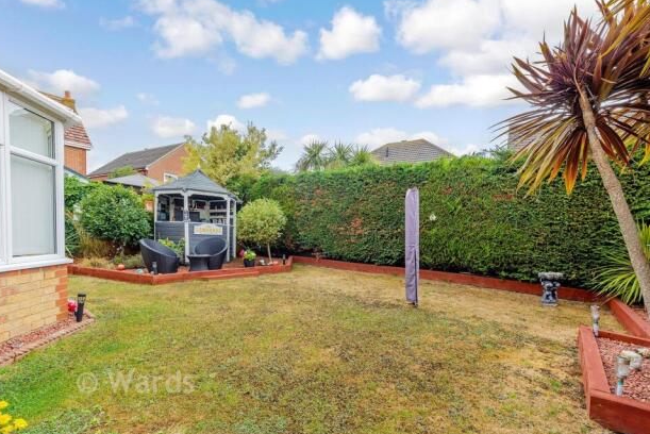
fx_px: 271
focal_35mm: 15
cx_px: 303
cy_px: 223
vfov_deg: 77.4
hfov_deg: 100.2
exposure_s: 1/60
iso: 100
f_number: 8
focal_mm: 14
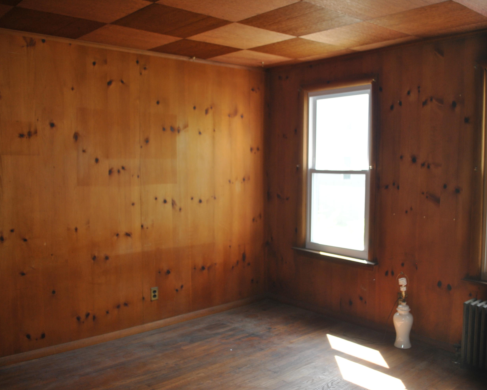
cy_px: 195
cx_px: 263
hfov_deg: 52.8
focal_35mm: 34
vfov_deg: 43.4
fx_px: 490
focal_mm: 20
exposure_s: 1/60
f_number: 3.8
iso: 200
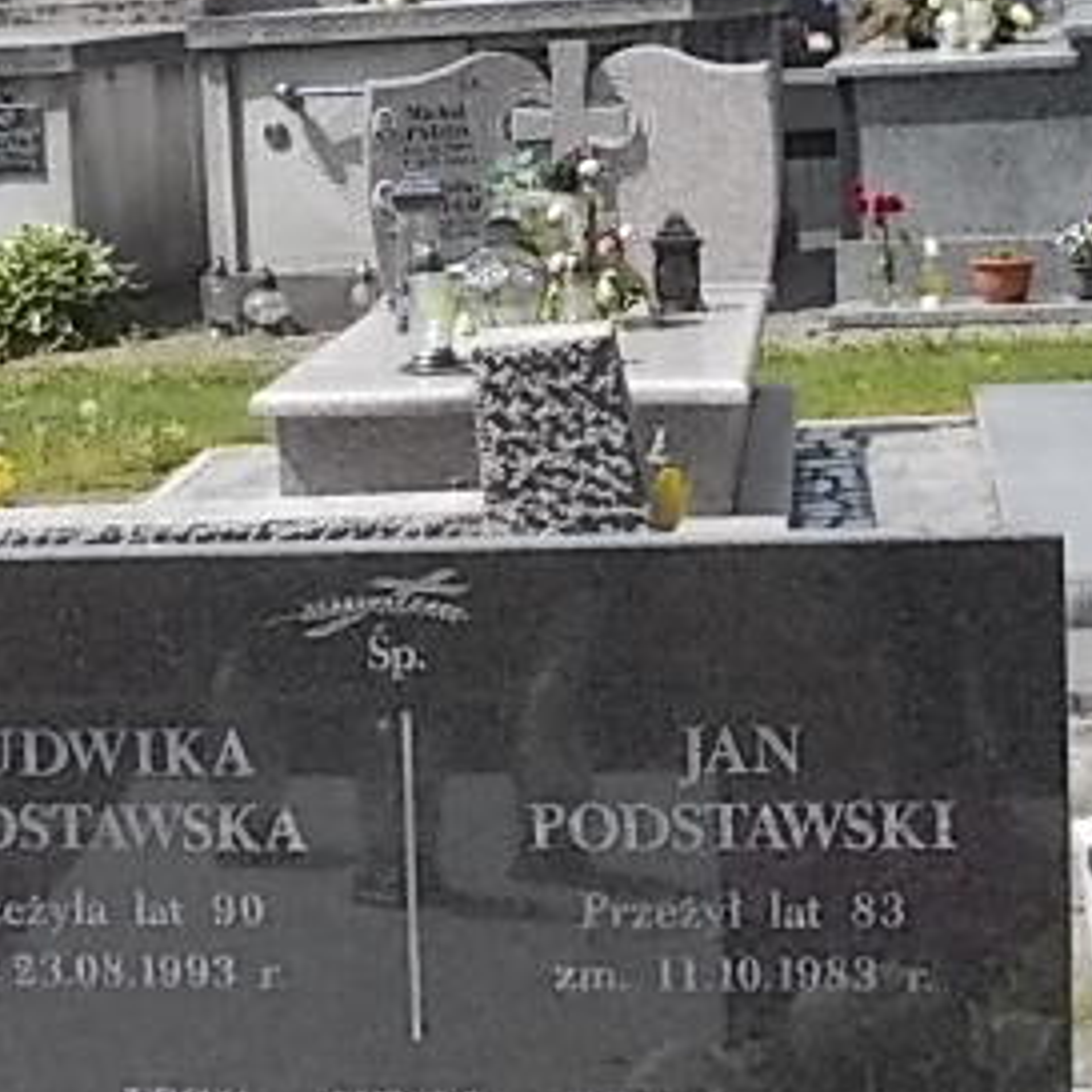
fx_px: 3176
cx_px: 248
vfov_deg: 19.5
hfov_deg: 19.3
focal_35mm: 89
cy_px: 416
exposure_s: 1/200
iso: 80
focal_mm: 6.1
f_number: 6.5
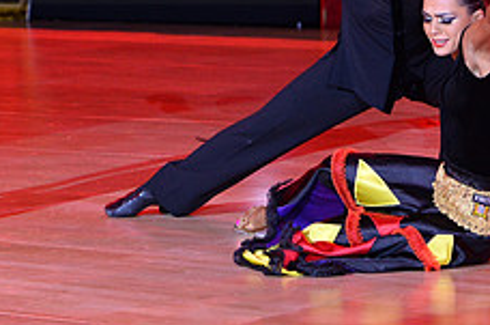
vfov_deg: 4.6
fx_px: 4007
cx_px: 84
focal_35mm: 295
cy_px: -53
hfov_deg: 7.0
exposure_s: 1/250
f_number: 4.5
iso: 2000
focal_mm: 116
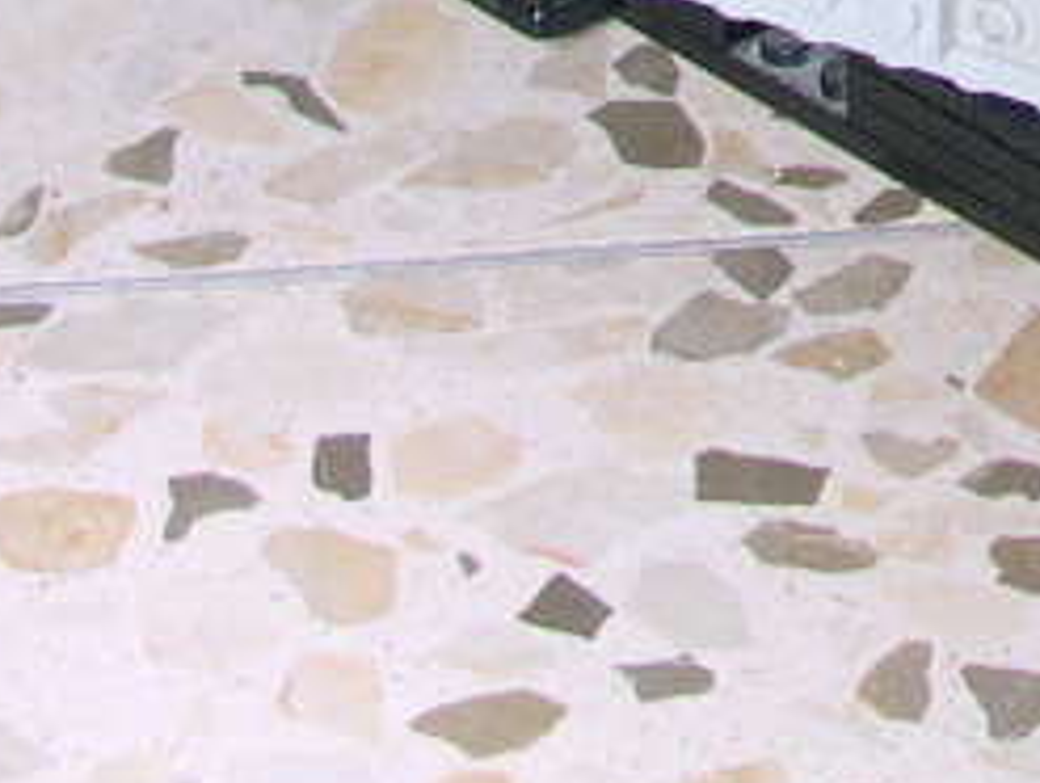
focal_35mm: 178
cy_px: -745
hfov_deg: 10.6
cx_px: 1684
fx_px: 5356
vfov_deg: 8.0
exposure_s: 1/60
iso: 100
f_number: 2.9
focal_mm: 6.6
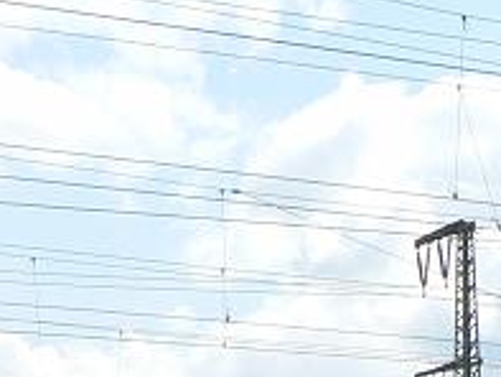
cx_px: 196
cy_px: 757
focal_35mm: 183
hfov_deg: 10.8
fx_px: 2650
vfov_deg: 7.8
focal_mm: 7.5
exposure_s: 1/500
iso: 80
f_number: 5.6
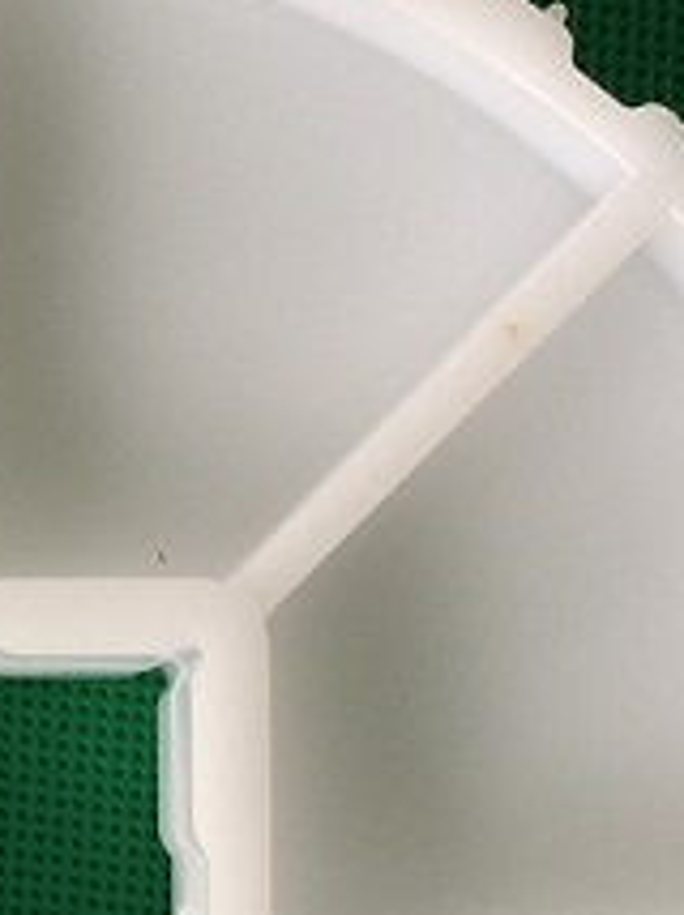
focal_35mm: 110
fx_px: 2904
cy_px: 936
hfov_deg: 12.9
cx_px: -235
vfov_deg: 17.4
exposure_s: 1/50
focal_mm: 4.12
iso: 40
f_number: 2.2
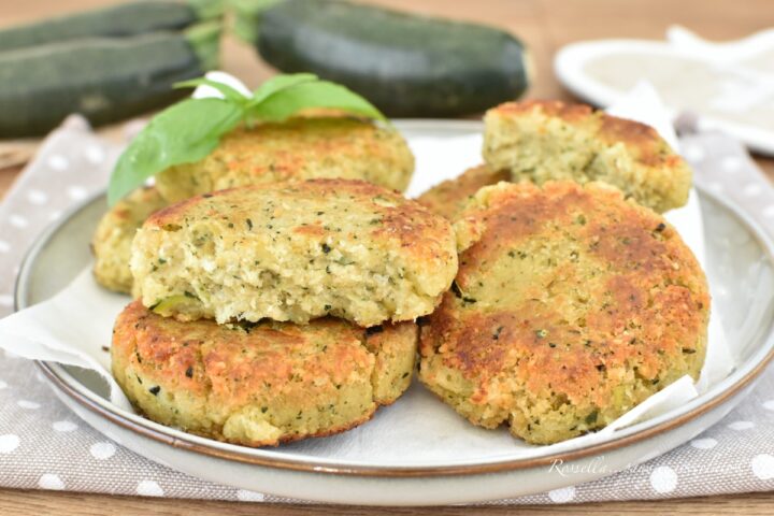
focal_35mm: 52
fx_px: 1129
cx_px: 387
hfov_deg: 37.9
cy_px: 258
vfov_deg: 25.8
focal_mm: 35
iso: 800
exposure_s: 1/15
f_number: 5.6
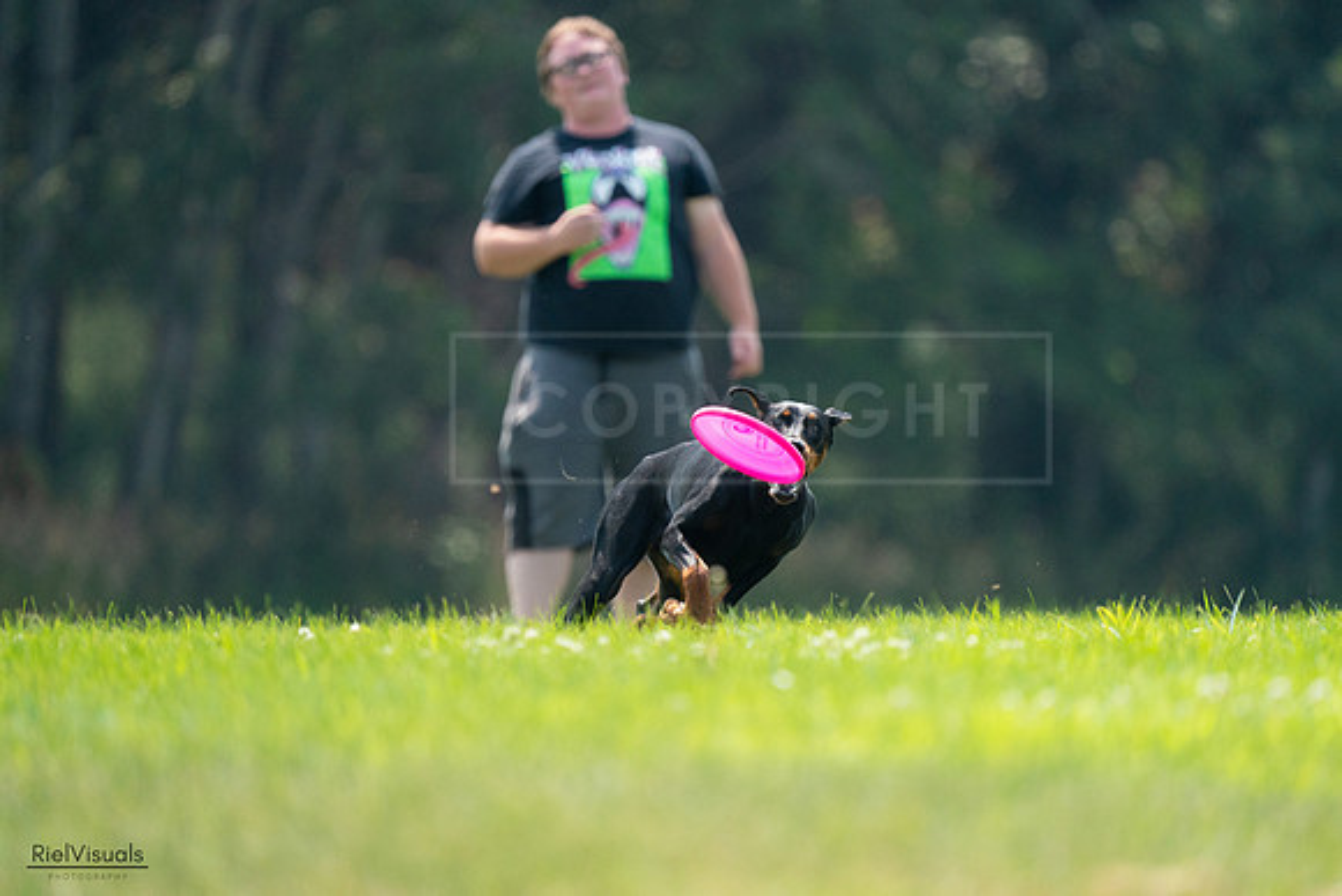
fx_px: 23115
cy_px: 448
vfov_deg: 2.2
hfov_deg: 3.3
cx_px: 683
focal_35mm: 620
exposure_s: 1/4000
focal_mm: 600
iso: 2500
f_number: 6.3
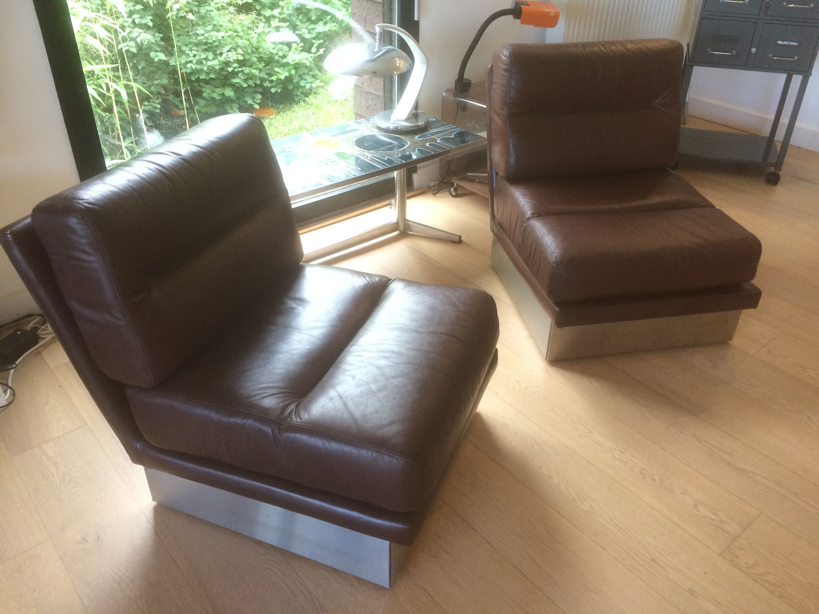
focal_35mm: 29
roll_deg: -0.8
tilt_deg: -34.6
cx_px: 410
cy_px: 307
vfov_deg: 48.2
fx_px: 686
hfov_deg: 61.7
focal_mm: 4.15
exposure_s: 1/33
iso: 50
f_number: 2.2
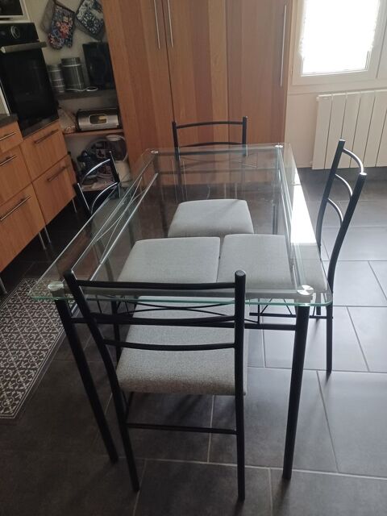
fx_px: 373
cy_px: 258
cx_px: 194
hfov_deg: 54.9
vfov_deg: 69.4
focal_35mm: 25
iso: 400
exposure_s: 1/33
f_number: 1.8
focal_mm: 4.6
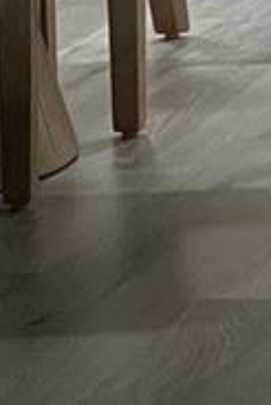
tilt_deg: -0.9
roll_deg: +3.8
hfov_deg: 3.2
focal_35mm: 434
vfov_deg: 4.6
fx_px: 4891
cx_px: 368
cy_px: -608
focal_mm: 7.5
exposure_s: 1/60
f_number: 2.2
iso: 125
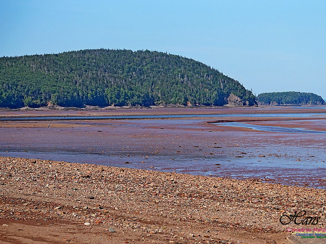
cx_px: 180
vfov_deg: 16.5
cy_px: 122
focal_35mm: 90
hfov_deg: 21.9
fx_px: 843
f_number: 5.6
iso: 800
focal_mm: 55
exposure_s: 1/4000
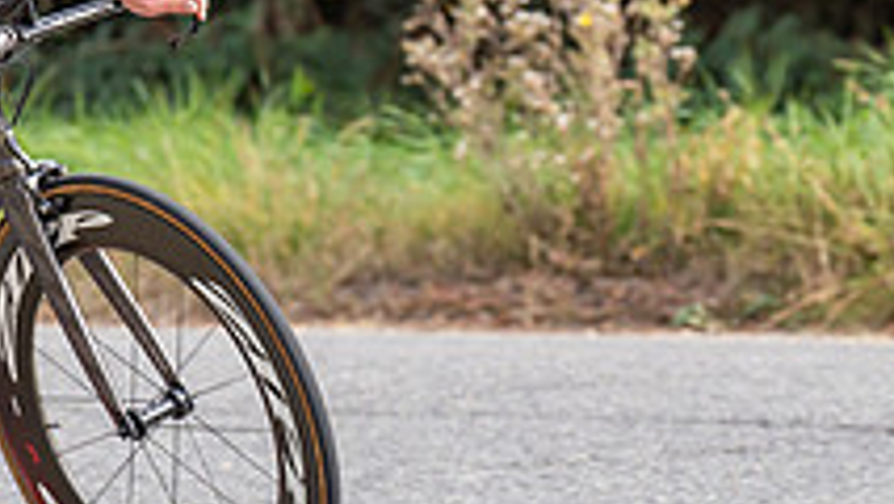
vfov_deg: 2.7
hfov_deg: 4.7
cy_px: -57
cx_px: -99
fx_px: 10814
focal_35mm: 456
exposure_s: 1/1000
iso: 100
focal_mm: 124
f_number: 4
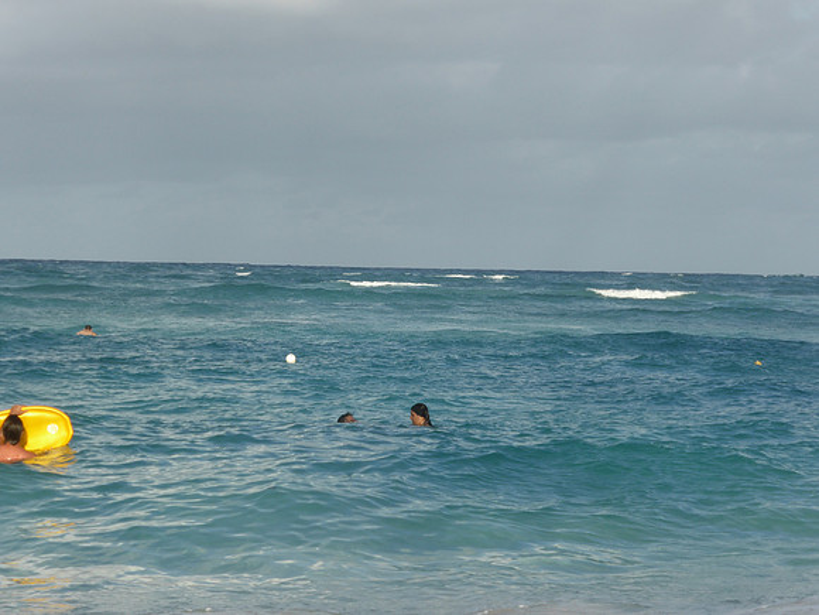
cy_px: 308
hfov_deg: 17.1
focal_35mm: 115
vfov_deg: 12.9
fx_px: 2721
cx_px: 410
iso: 100
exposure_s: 1/500
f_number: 5.3
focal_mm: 20.6
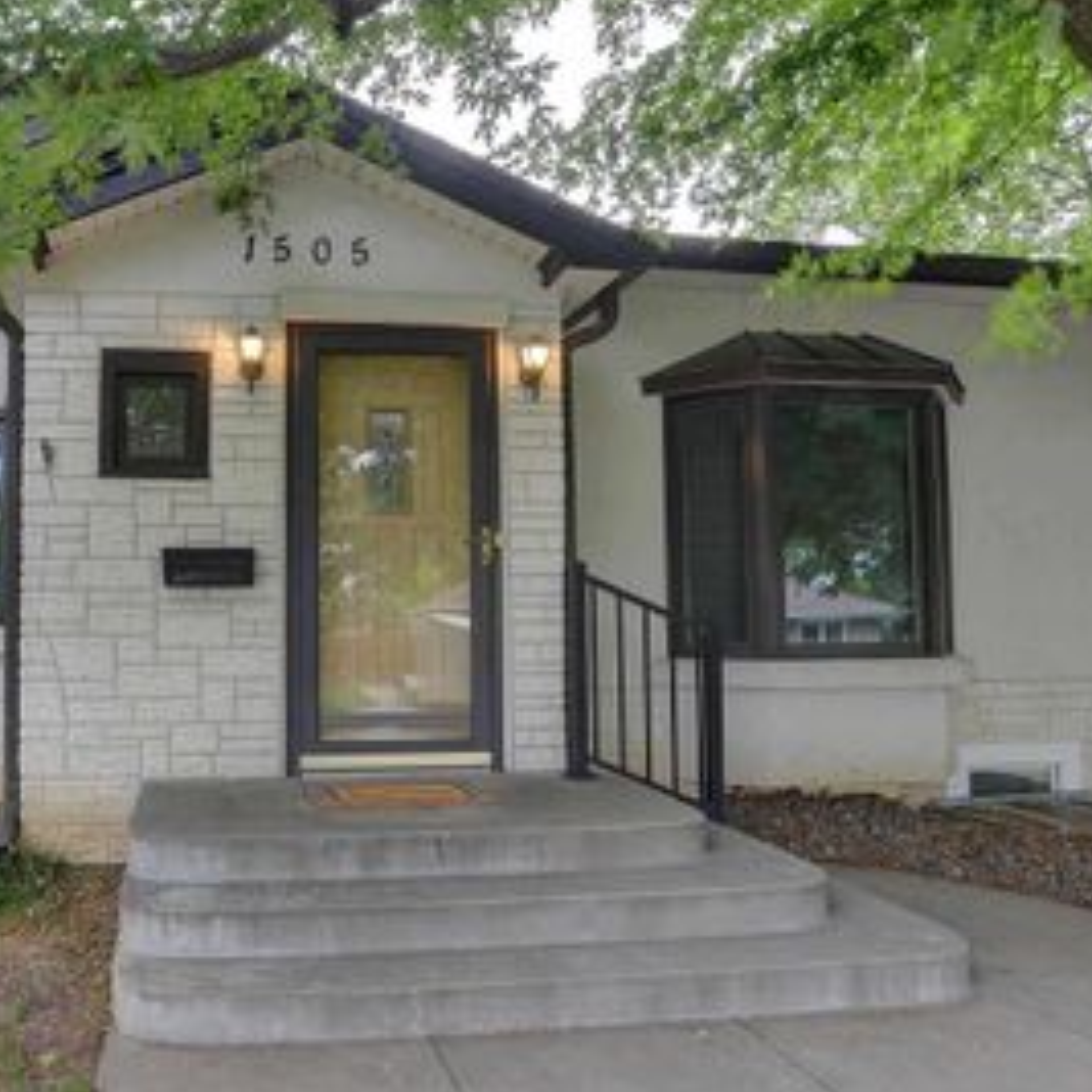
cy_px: 571
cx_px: 327
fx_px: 964
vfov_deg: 59.0
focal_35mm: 27
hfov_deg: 57.2
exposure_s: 1/2.5
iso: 125
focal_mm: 17
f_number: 16
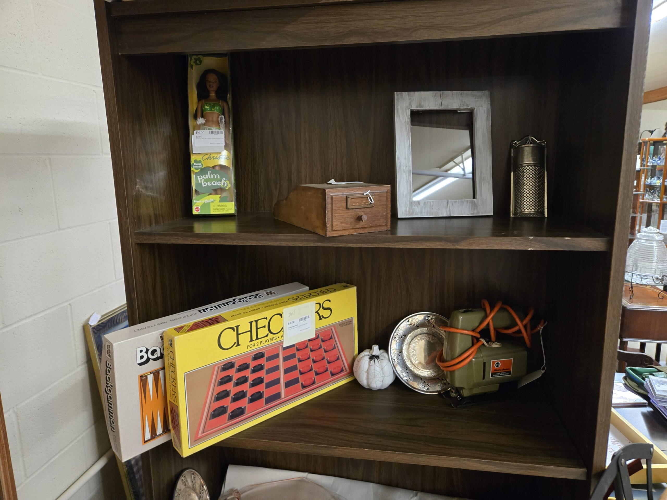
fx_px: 443
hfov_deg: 73.9
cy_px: 250
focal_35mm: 23
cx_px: 334
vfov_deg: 58.9
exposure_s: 1/60
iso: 800
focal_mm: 5.4
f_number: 1.8
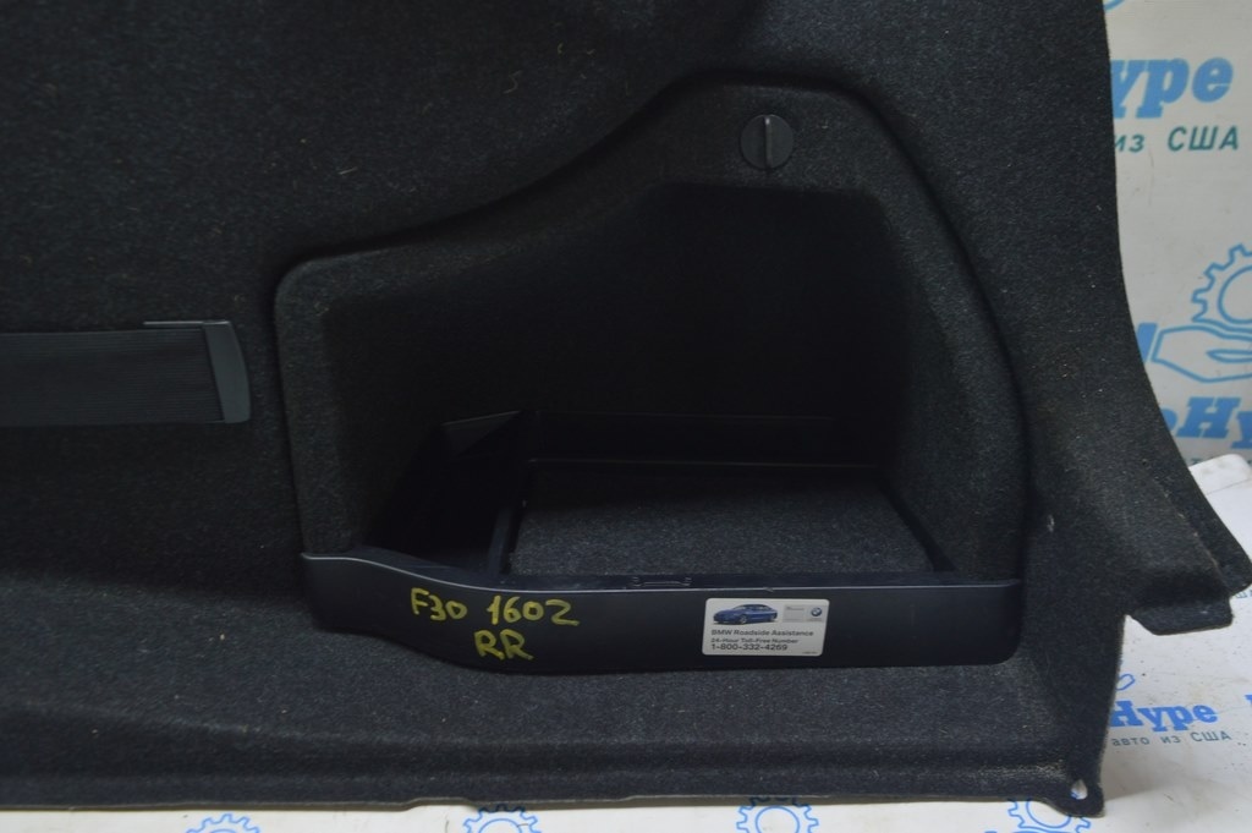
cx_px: 626
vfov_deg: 39.9
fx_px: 1147
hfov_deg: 57.3
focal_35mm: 33
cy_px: 416
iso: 400
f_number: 5.6
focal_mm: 22
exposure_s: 1/20
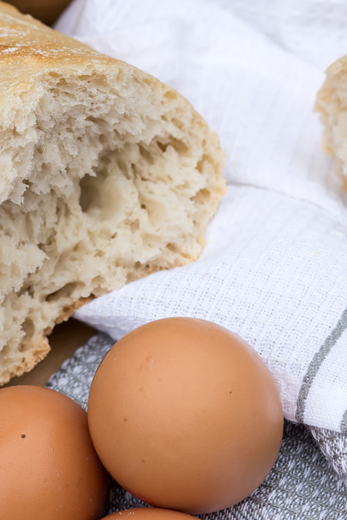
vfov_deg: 6.8
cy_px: 217
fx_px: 4345
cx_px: 312
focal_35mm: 301
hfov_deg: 4.6
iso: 250
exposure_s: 1/800
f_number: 5.6
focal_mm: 105
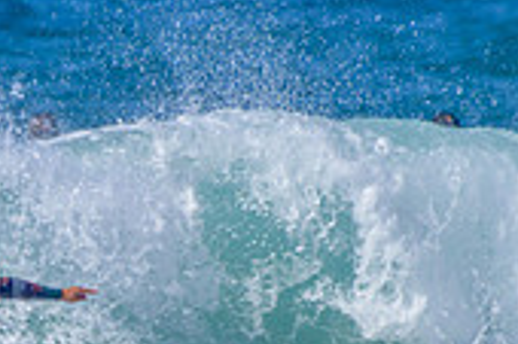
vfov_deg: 0.4
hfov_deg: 0.6
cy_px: 431
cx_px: -277
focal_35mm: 3413
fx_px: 49061
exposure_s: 1/2000
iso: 640
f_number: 11
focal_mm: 1000
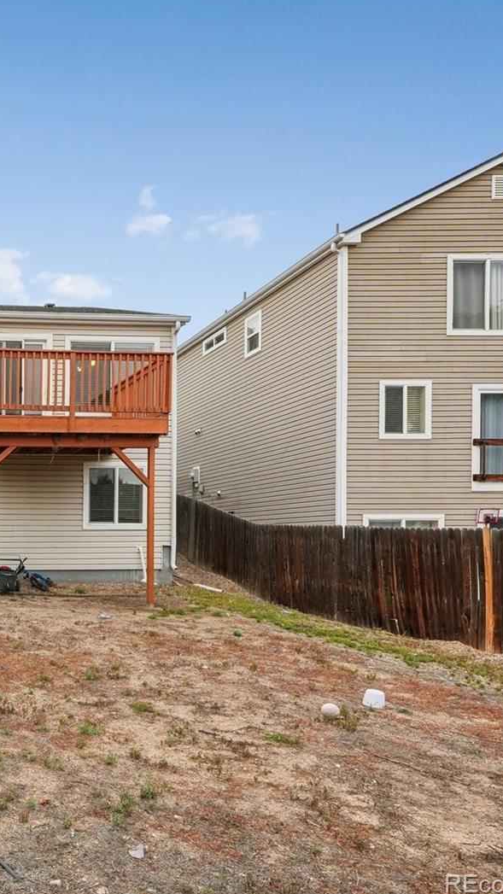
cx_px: -100
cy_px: 447
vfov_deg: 76.3
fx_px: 569
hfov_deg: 36.7
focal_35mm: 24
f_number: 9
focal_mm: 10
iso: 320
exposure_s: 1/250
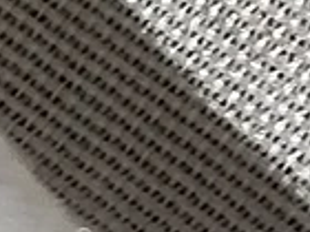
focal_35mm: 470
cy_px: -77
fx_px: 4209
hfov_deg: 4.2
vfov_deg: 3.2
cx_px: 18
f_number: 1.7
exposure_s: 1/50
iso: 80
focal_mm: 5.31
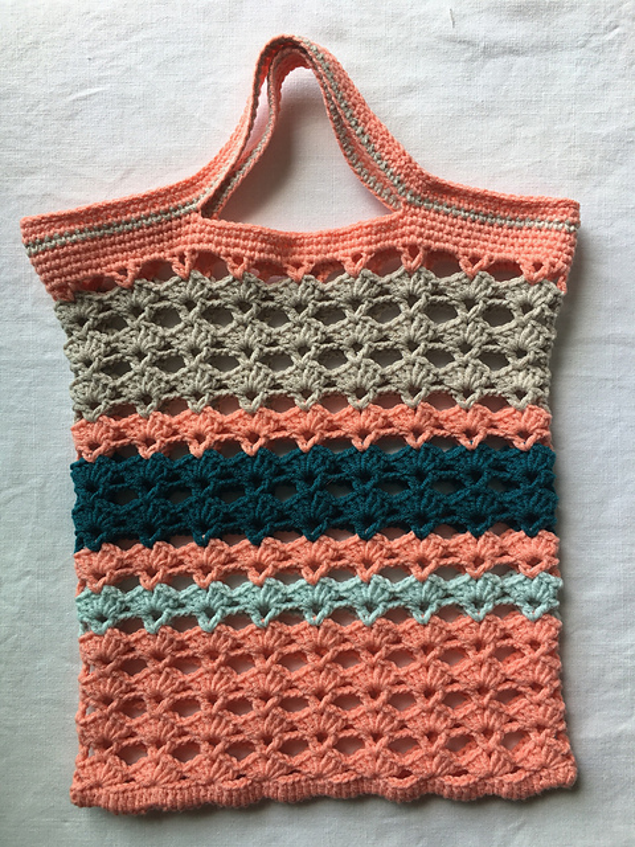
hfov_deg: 48.2
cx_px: 318
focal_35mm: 29
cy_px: 424
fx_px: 709
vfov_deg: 61.7
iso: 25
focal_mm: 4.15
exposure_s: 1/126
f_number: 2.2
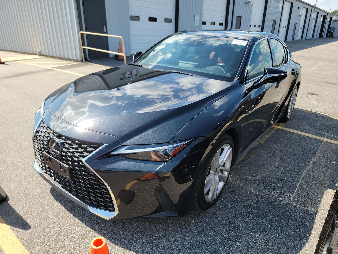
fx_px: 234
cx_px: 169
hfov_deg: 71.6
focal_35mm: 24
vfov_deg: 56.8
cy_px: 127
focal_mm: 6.7
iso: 50
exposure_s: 1/418
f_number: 1.8
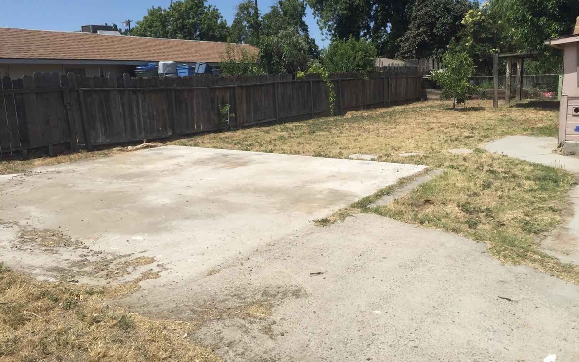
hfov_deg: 61.2
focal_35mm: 31
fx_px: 489
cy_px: 163
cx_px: 291
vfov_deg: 40.5
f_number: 2.2
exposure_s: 1/3300
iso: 32
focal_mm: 4.15
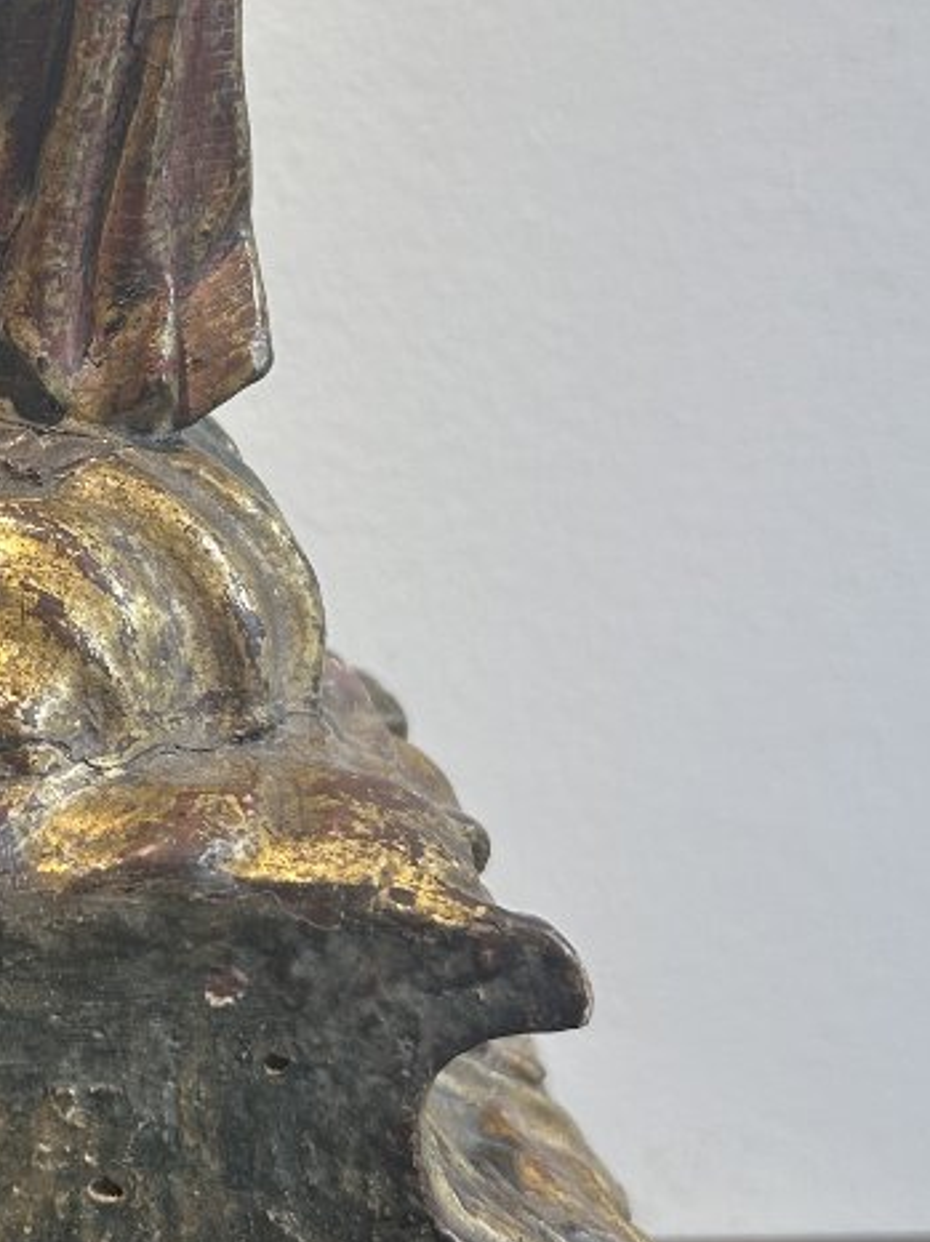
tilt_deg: -13.3
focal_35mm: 67
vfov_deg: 29.0
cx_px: -40
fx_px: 2402
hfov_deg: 21.0
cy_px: 552
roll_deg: -0.3
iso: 64
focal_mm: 5.7
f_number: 1.5
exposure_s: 1/100
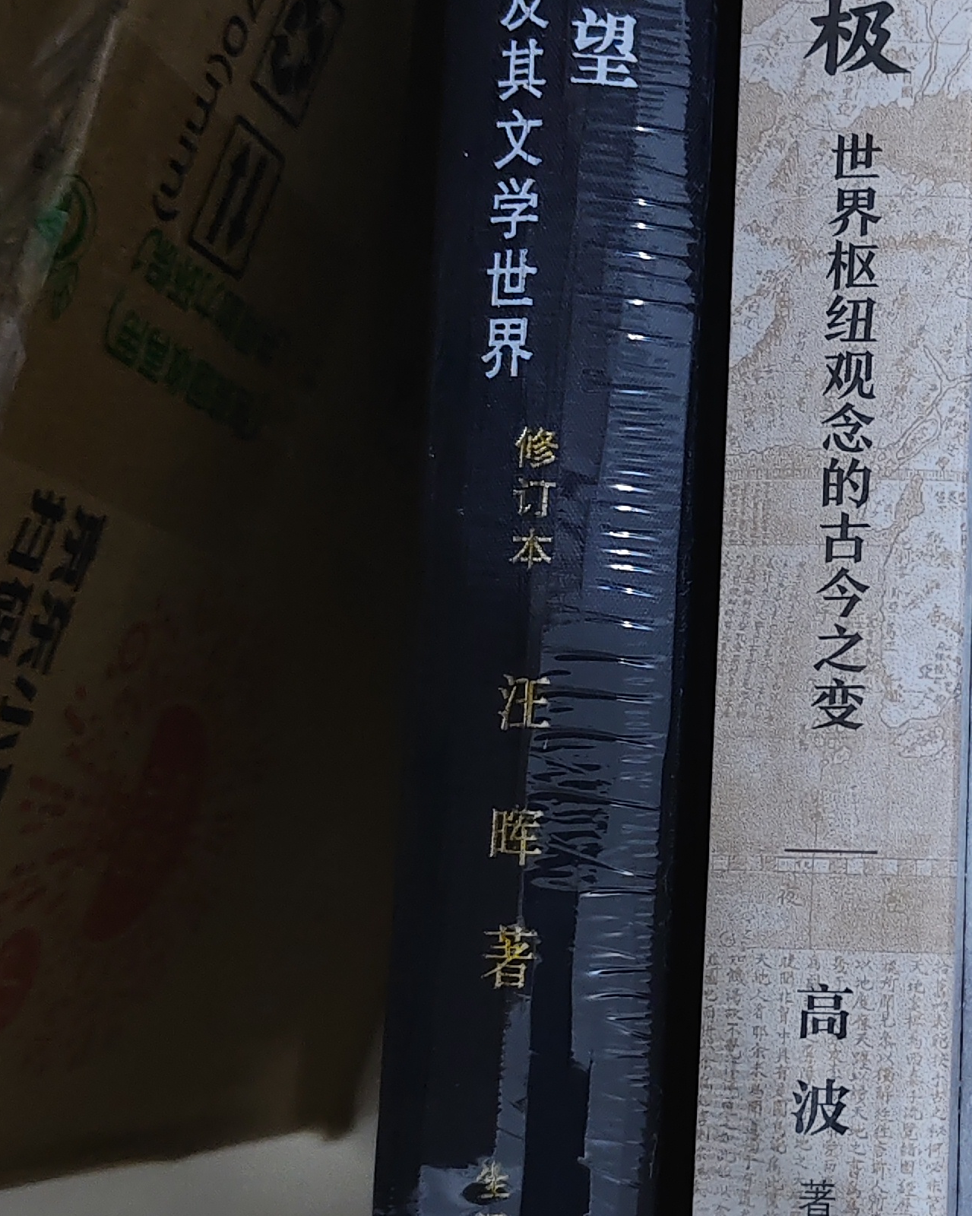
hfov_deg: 22.5
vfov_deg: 29.1
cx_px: 1006
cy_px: 678
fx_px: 2338
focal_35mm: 65
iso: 1117
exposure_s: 1/33.3
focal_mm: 4.84
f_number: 1.79
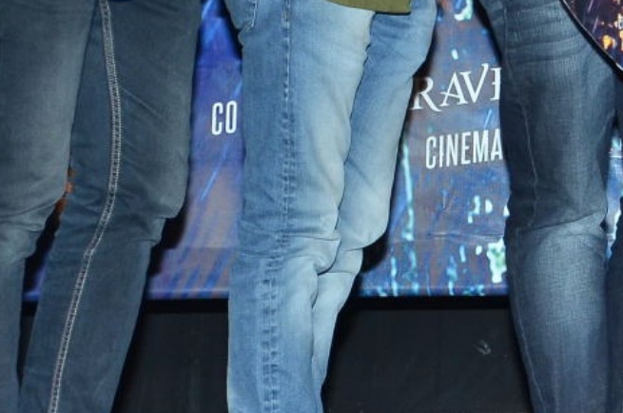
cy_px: -288
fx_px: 4301
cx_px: 977
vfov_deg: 5.4
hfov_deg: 8.1
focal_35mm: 249
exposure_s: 1/125
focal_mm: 48
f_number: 5.6
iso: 800
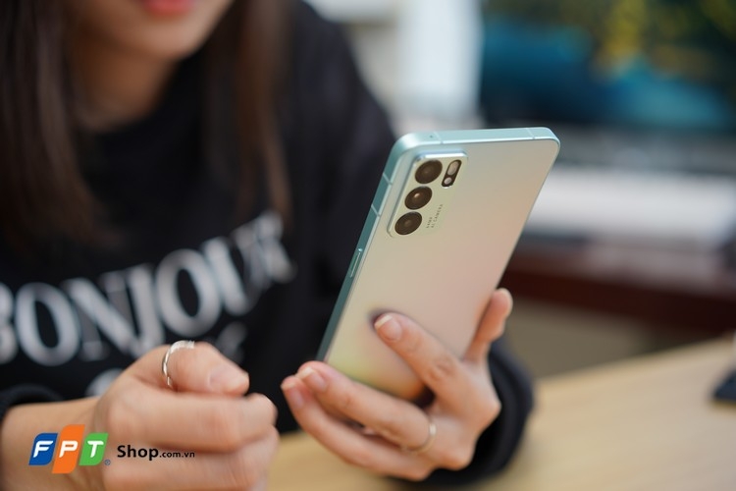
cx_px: 368
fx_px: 1124
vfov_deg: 24.6
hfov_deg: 36.2
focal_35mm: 55
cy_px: 246
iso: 200
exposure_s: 1/50
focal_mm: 55
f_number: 2.8
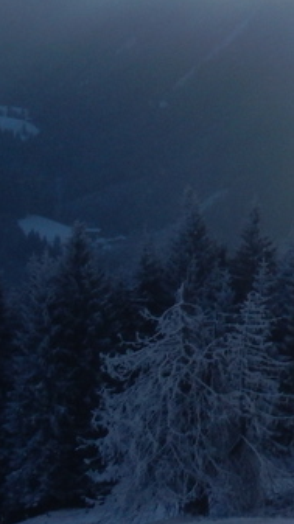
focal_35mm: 169
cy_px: 56
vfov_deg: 12.6
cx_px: 558
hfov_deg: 7.0
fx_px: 2347
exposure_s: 1/1600
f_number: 4.5
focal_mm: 9
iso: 125
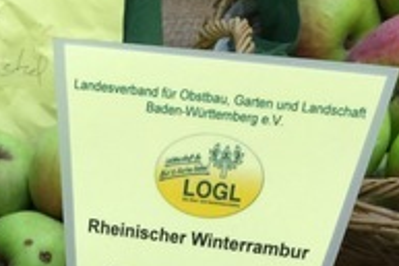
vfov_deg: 14.5
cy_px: 518
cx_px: 70
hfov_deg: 24.9
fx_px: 887
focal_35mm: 80
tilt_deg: -63.3
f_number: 2.2
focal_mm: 4.15
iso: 32
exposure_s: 1/15
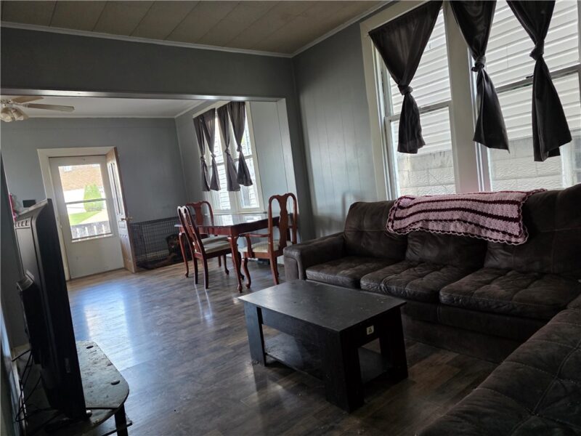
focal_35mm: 23
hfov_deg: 73.9
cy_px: 218
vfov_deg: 58.9
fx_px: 386
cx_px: 290
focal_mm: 6.3
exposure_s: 1/120
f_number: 1.7
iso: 500
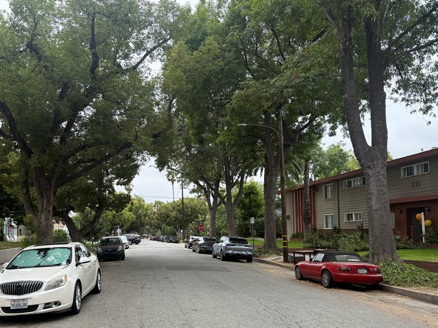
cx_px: 153
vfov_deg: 43.6
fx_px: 405
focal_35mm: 32
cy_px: 215
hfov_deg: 55.8
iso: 100
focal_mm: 6.76
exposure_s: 1/2525
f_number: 1.78
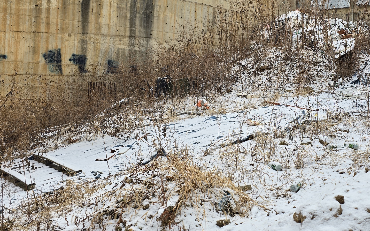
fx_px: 434
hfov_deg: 45.1
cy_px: 70
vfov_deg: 29.6
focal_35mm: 43
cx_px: 264
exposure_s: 1/194
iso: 12
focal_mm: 6.3
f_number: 1.7
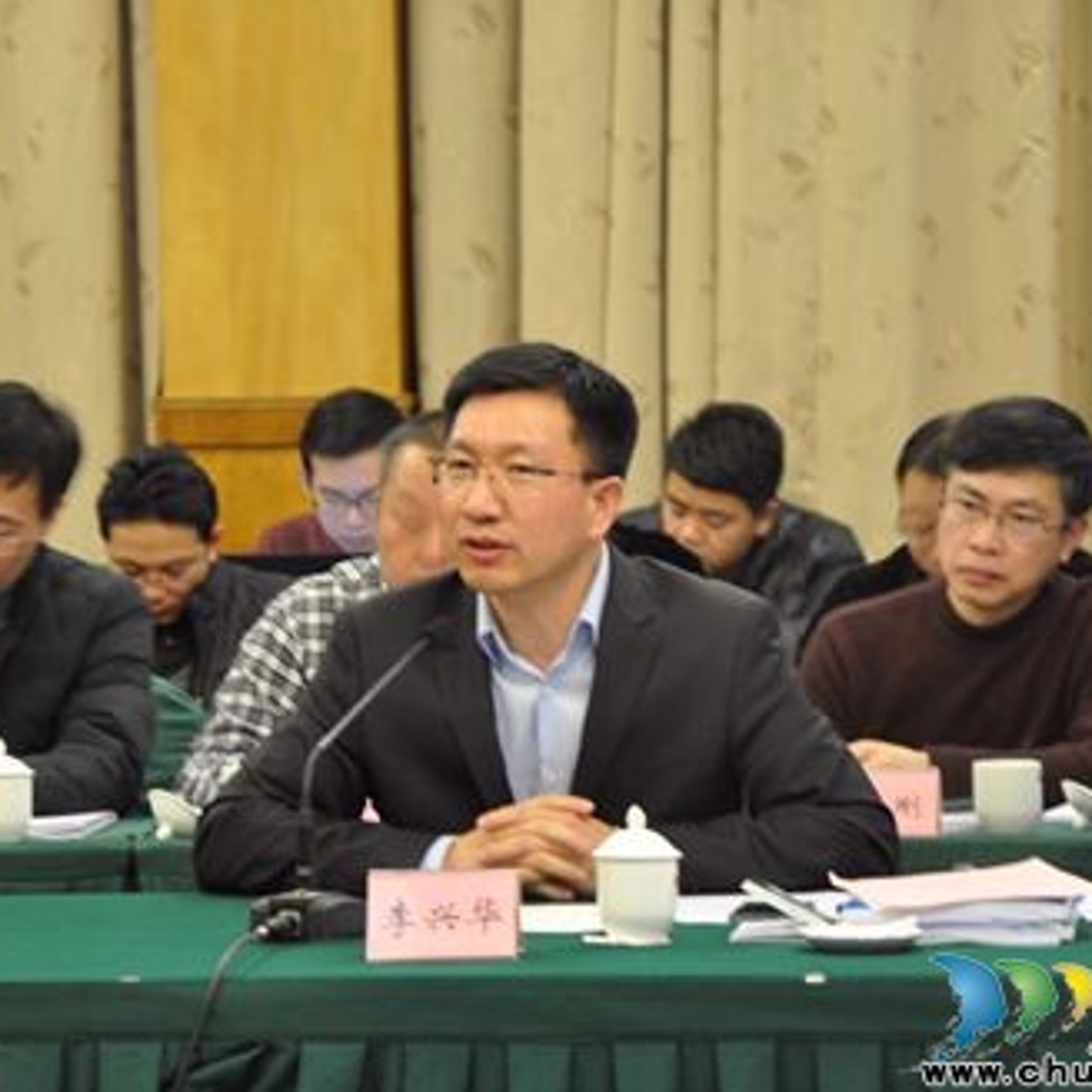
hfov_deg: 8.6
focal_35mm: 204
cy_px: 549
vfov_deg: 8.6
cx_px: 519
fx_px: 7268
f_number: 5.6
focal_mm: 105
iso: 500
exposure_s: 1/4
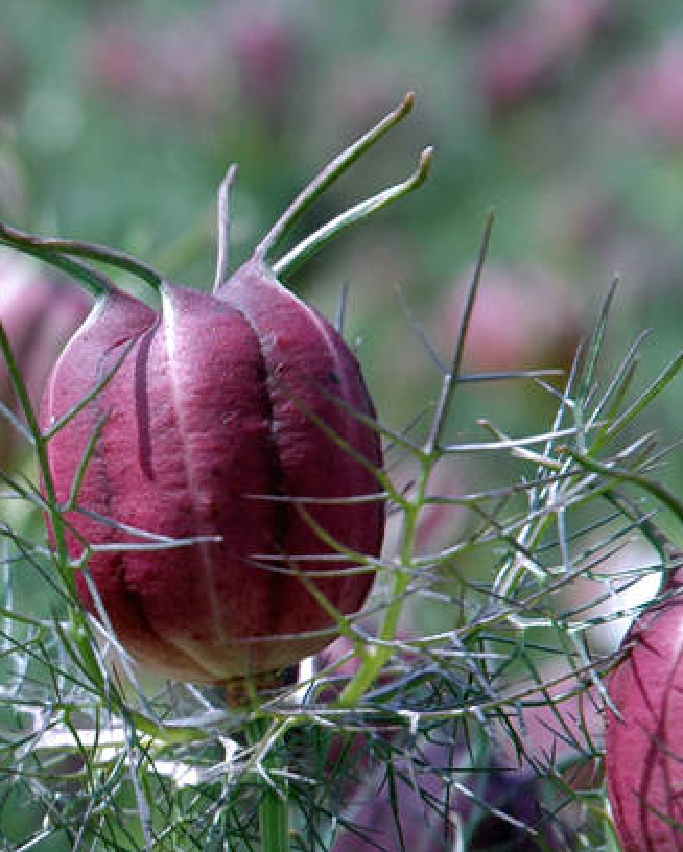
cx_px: -232
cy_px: 690
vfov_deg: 7.8
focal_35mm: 246
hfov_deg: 6.2
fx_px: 6216
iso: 200
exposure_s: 1/250
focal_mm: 65
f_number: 8
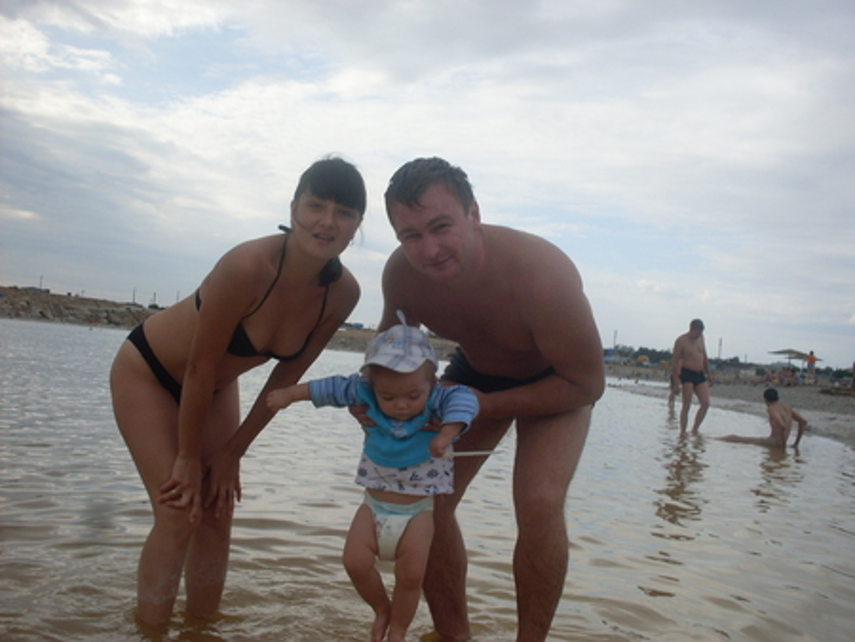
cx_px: 428
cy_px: 321
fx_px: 939
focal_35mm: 38
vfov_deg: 37.8
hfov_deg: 49.0
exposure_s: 1/180
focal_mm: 6.3
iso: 80
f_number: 8.4
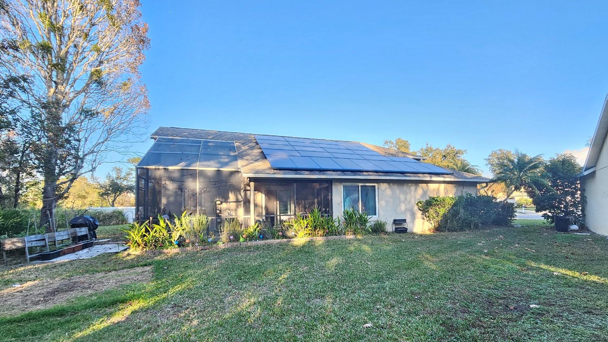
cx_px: 317
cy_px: 194
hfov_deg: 102.9
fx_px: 242
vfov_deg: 70.2
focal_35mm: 15
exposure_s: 1/120
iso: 64
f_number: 2.2
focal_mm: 2.2
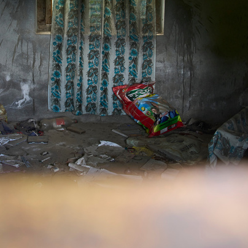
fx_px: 454
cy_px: 45
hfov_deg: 30.2
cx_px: 69
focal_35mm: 56
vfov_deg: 29.8
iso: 500
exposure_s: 1/40
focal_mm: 26
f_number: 4.5
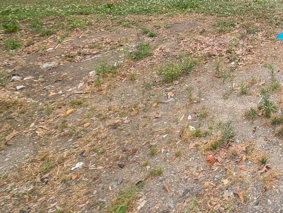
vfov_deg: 35.7
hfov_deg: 46.7
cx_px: 287
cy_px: -36
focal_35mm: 32
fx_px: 262
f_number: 1.95
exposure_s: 1/1859
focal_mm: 2.23
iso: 45
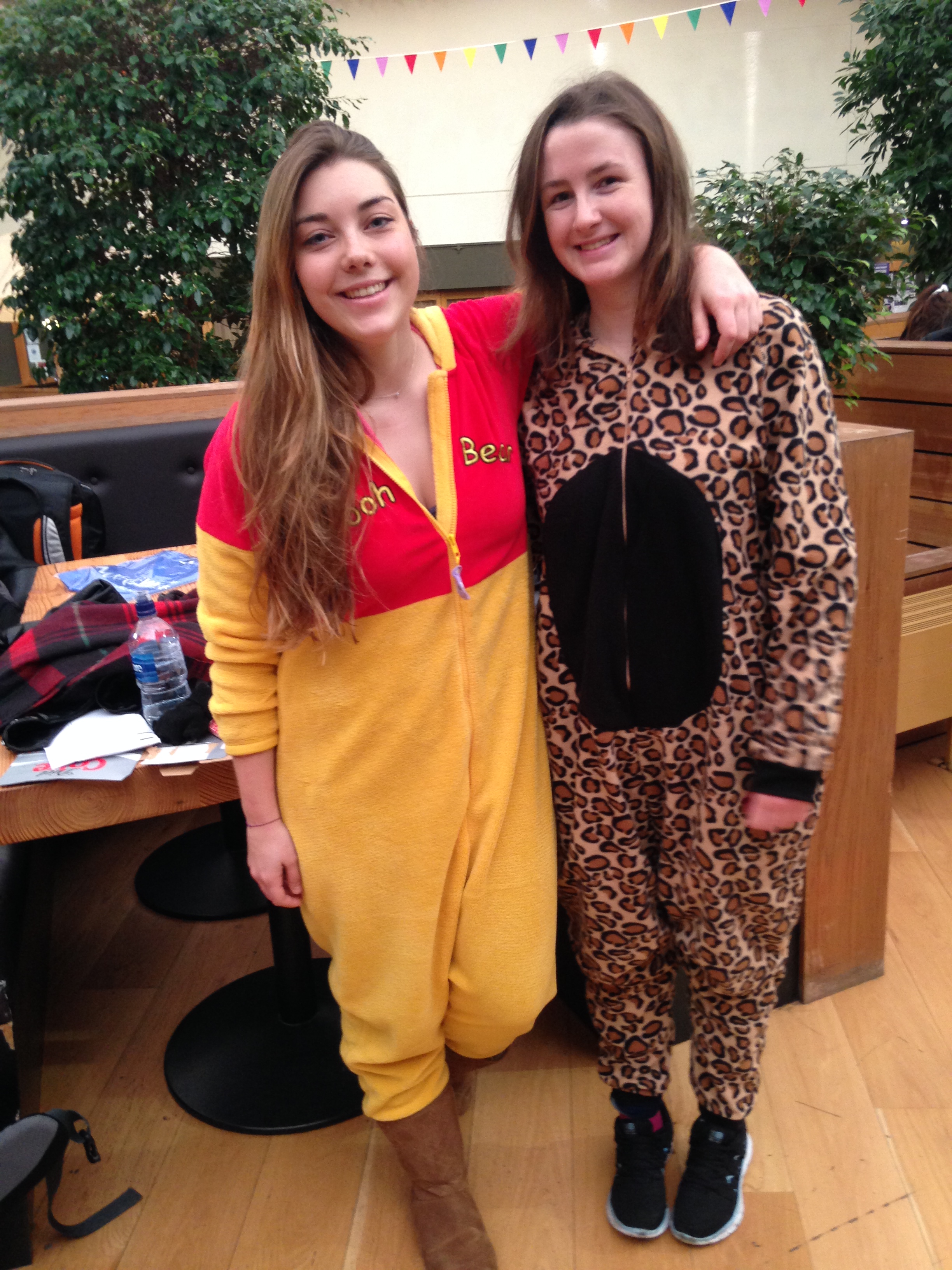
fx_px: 1210
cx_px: 476
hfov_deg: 42.9
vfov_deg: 55.4
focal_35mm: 33
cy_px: 635
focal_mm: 4.12
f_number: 2.4
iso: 160
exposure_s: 1/20
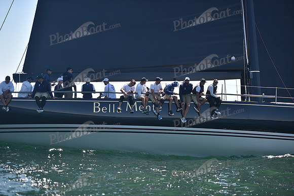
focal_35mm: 95
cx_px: 147
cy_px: 98
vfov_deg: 14.4
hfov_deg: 21.5
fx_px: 776
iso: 200
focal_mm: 95
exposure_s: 1/1000
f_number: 2.8
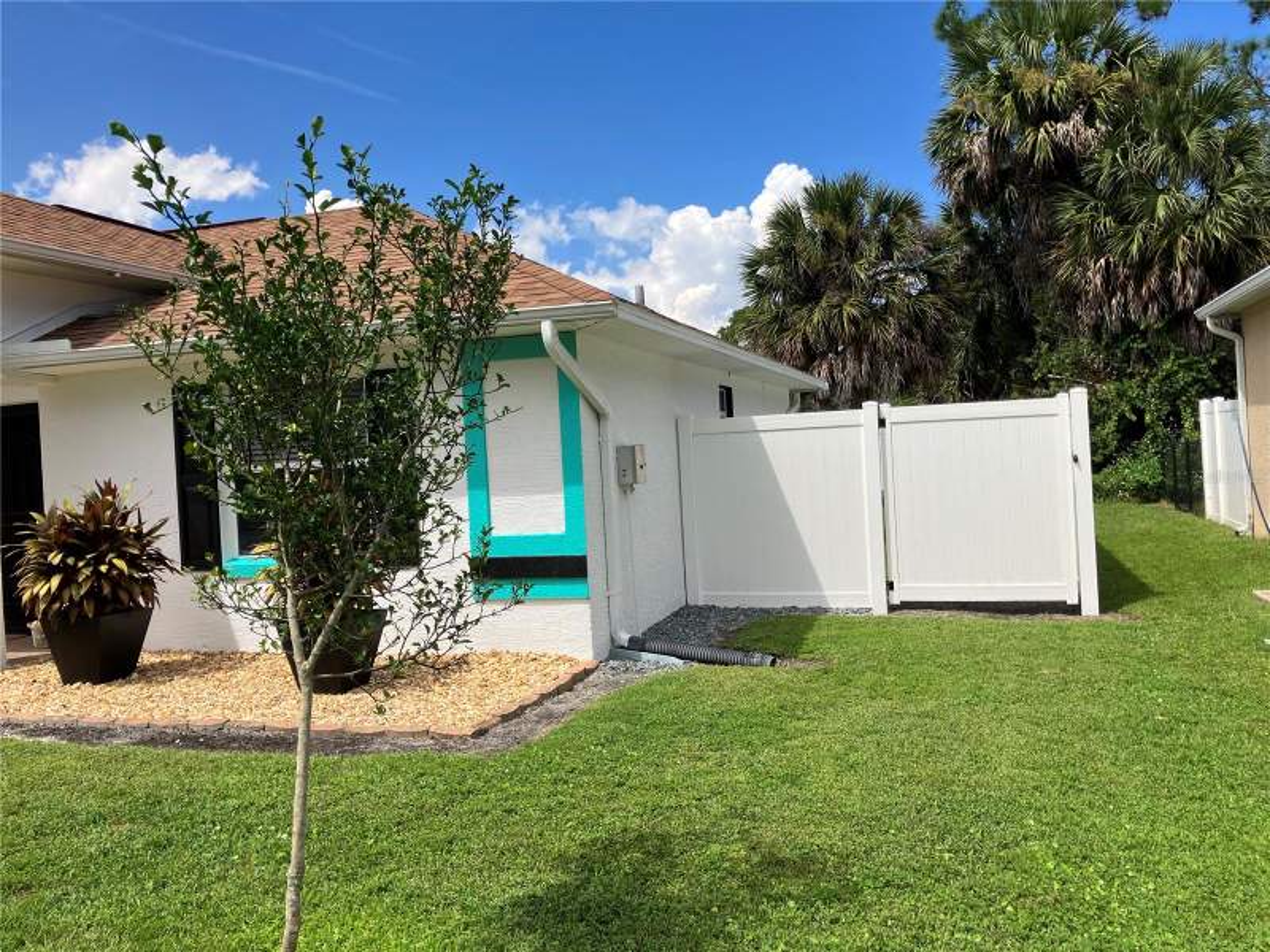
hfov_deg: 63.4
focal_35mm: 28
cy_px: 476
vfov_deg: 49.7
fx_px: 1027
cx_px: 635
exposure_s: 1/2114
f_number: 1.8
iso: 32
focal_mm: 3.99
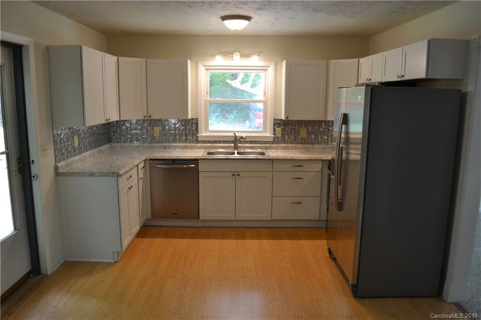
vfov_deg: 47.9
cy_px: 160
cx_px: 240
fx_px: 361
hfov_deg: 67.4
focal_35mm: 27
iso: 400
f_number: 3.5
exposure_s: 1/40
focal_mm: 18
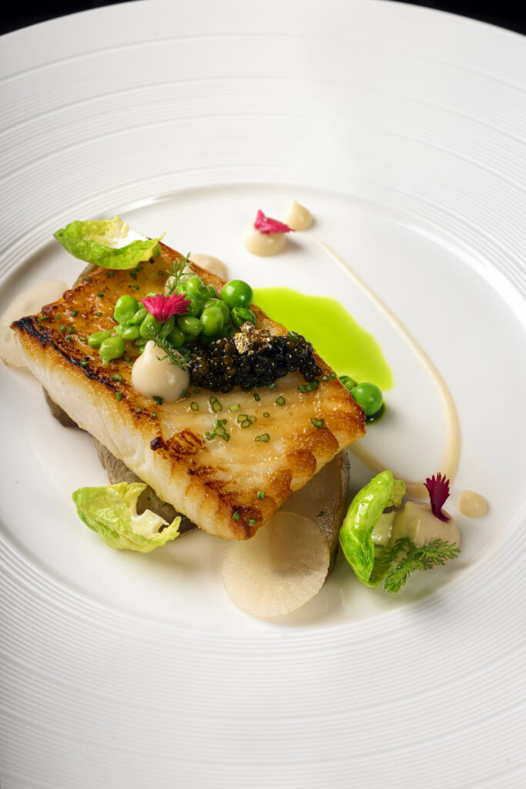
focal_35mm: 70
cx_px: 263
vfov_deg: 28.8
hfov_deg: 19.5
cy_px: 394
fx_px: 1534
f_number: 14
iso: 200
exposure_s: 1/250
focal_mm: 70
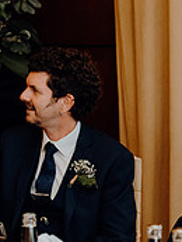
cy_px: 230
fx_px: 1015
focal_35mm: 145
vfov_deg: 13.5
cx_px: 274
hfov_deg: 9.9
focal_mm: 45
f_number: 2.8
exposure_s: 1/200
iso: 1250
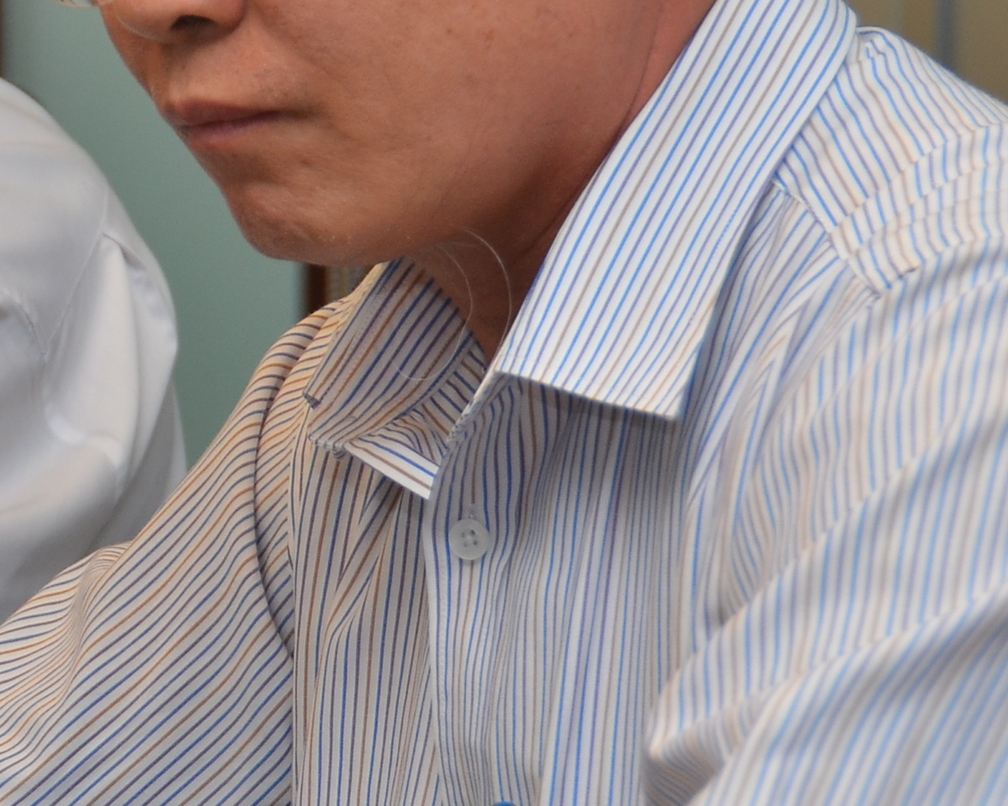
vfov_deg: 5.5
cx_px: -272
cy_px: 146
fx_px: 8396
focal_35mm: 281
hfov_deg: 6.8
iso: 400
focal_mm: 65
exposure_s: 1/60
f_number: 5
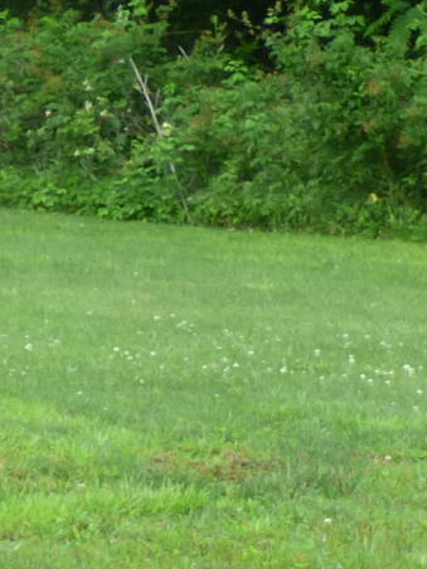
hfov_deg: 5.0
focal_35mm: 299
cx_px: 146
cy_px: 997
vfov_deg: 6.5
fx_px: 4918
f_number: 3.7
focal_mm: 7.79
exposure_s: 1/100
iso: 100
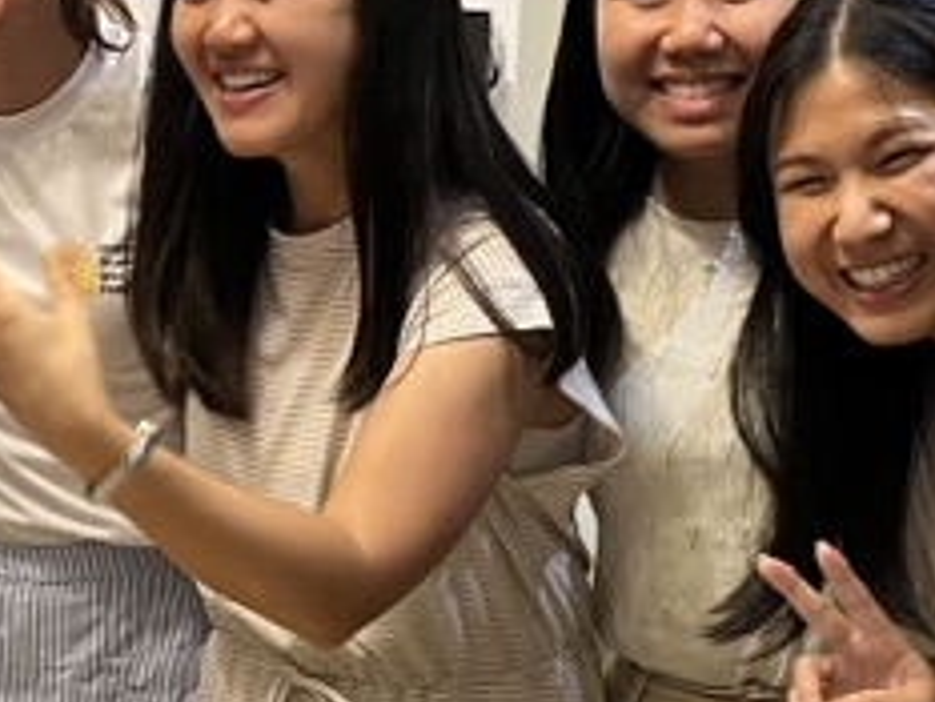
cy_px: 718
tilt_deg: -13.2
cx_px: 393
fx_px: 2648
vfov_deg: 14.8
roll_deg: -2.3
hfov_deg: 20.0
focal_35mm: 98
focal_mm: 5.1
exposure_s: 1/50
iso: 320
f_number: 1.6
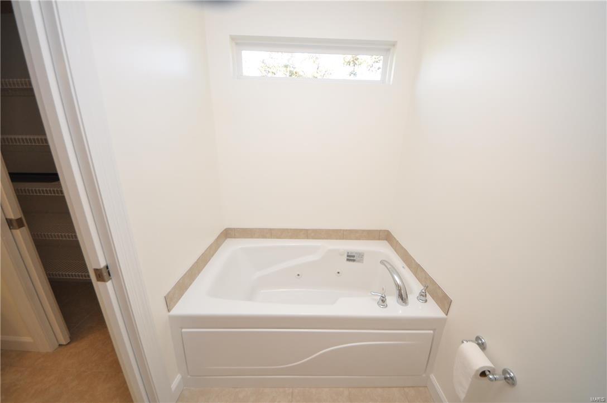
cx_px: 304
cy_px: 202
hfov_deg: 112.7
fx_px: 202
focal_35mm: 12
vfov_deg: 89.8
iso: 560
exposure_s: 1/60
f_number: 4.5
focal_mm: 8
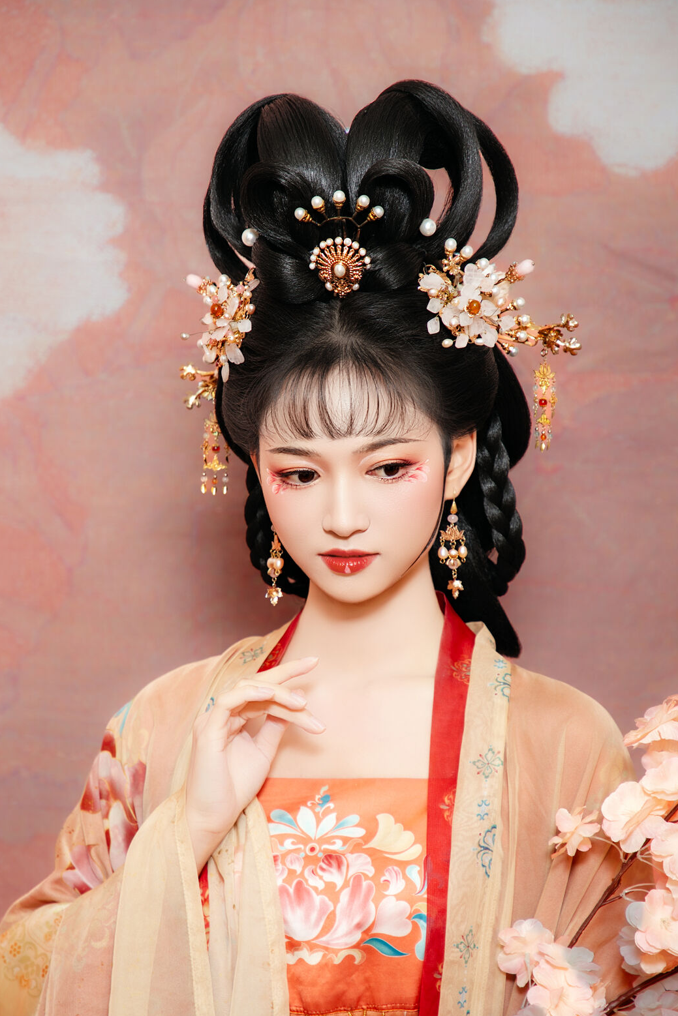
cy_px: 546
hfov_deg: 11.5
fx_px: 3361
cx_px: 347
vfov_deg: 17.2
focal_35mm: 119
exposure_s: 1/160
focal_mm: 105
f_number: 5
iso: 100
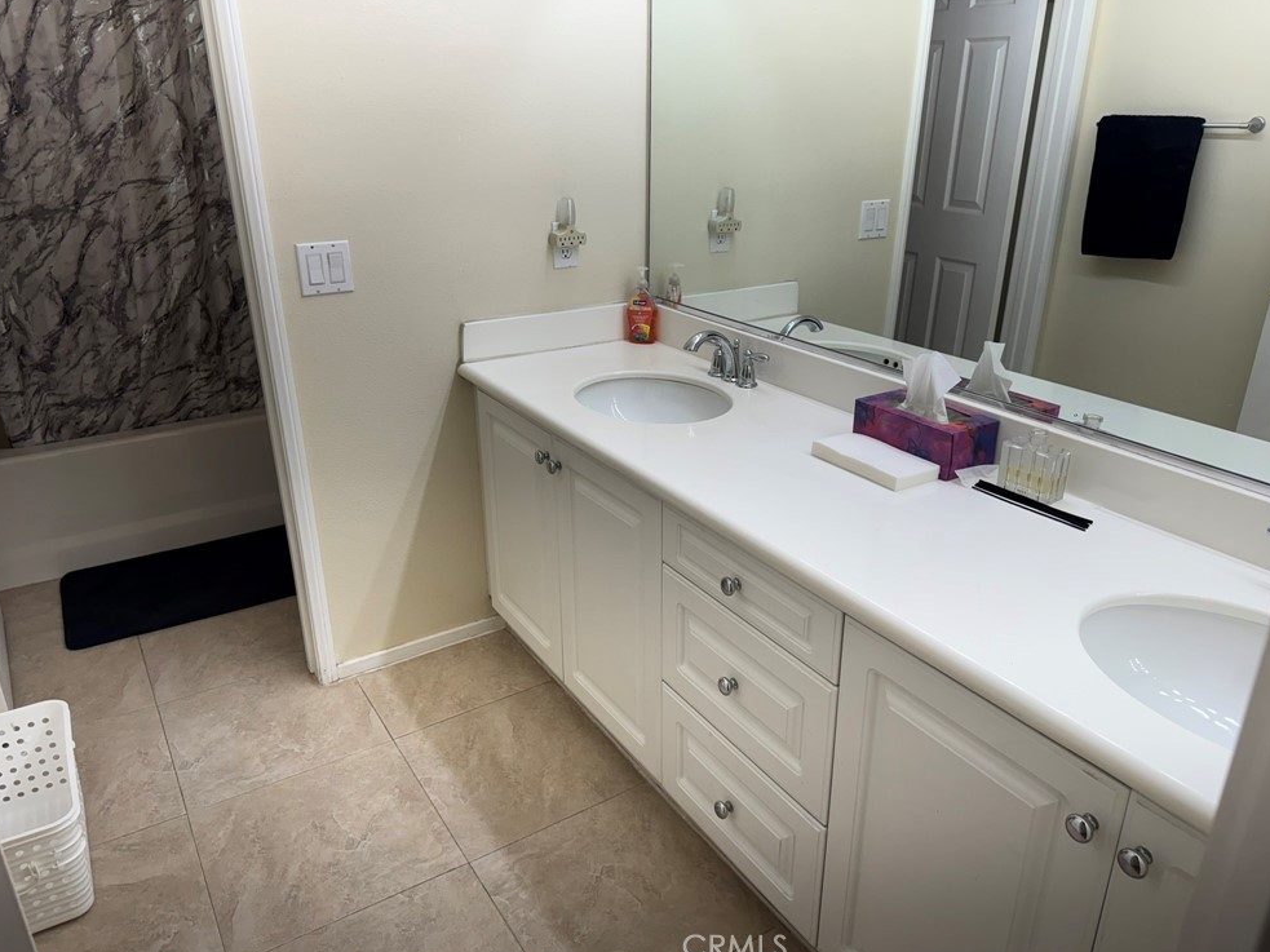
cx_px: 634
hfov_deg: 69.4
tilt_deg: -23.1
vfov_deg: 54.9
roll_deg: +0.4
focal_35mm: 25
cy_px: 469
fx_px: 917
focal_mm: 6.76
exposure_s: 1/190
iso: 64
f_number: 1.78
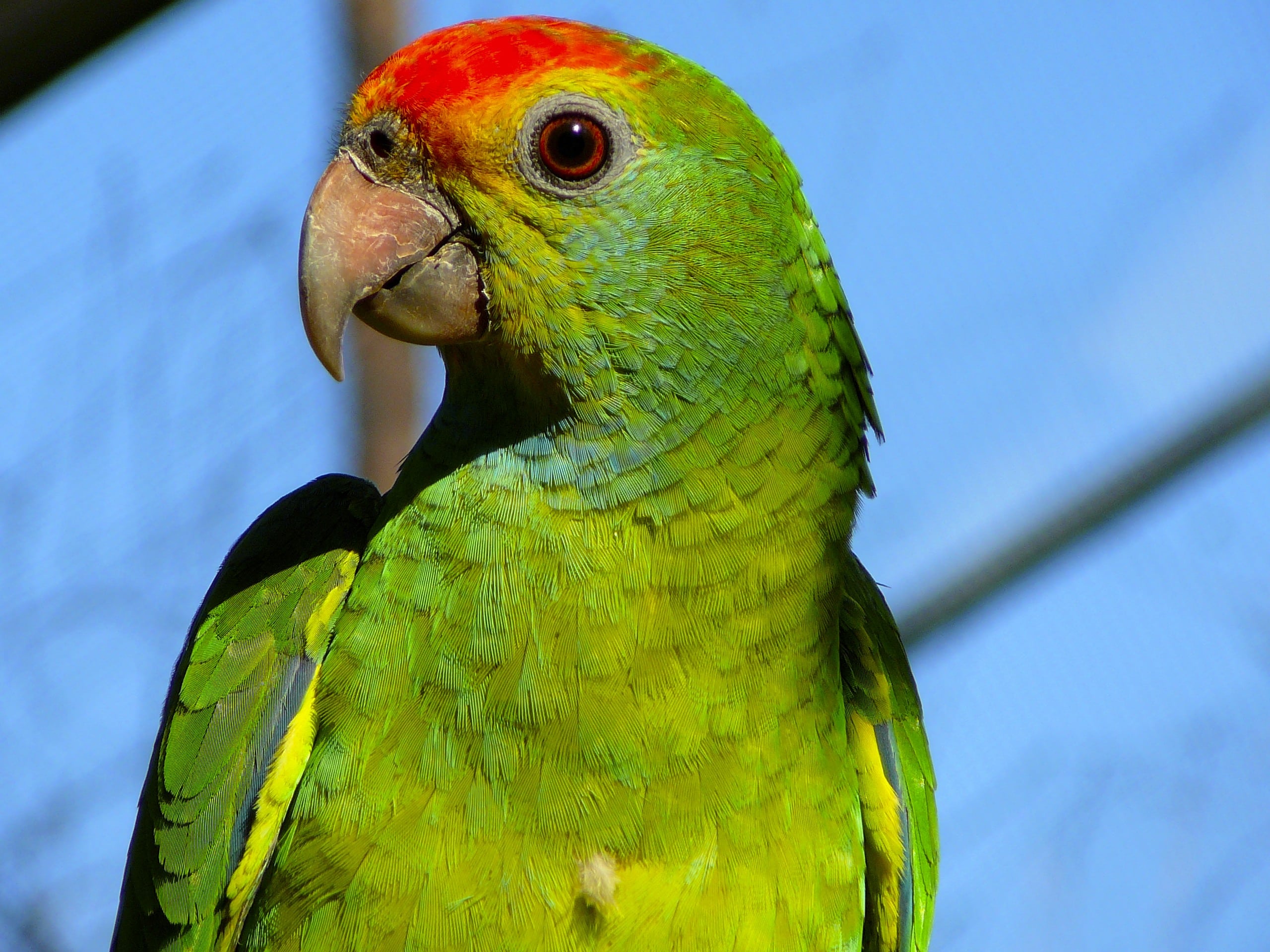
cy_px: 476
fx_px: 9392
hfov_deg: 7.7
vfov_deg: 5.8
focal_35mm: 256
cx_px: 635
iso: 80
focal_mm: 38
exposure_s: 1/400
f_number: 4.1
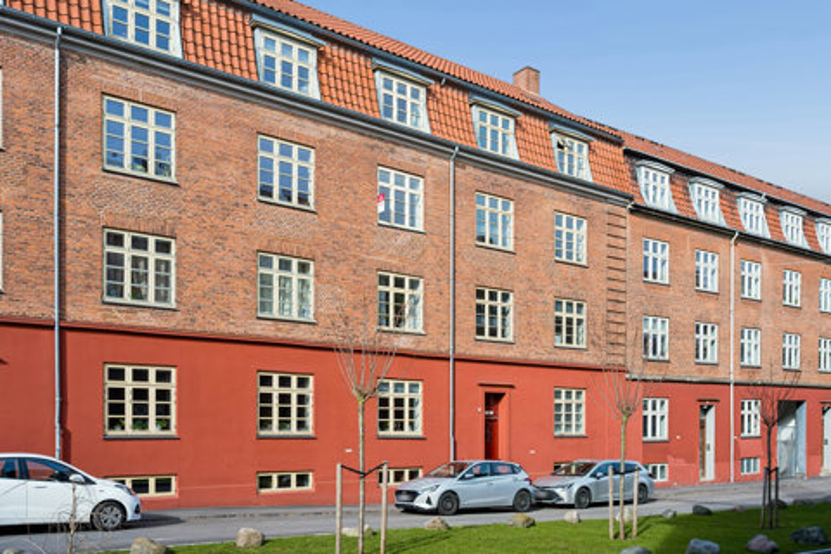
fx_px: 692
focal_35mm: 30
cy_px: 277
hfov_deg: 61.9
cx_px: 416
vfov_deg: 43.6
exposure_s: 1/320
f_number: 6.3
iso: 125
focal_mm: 30
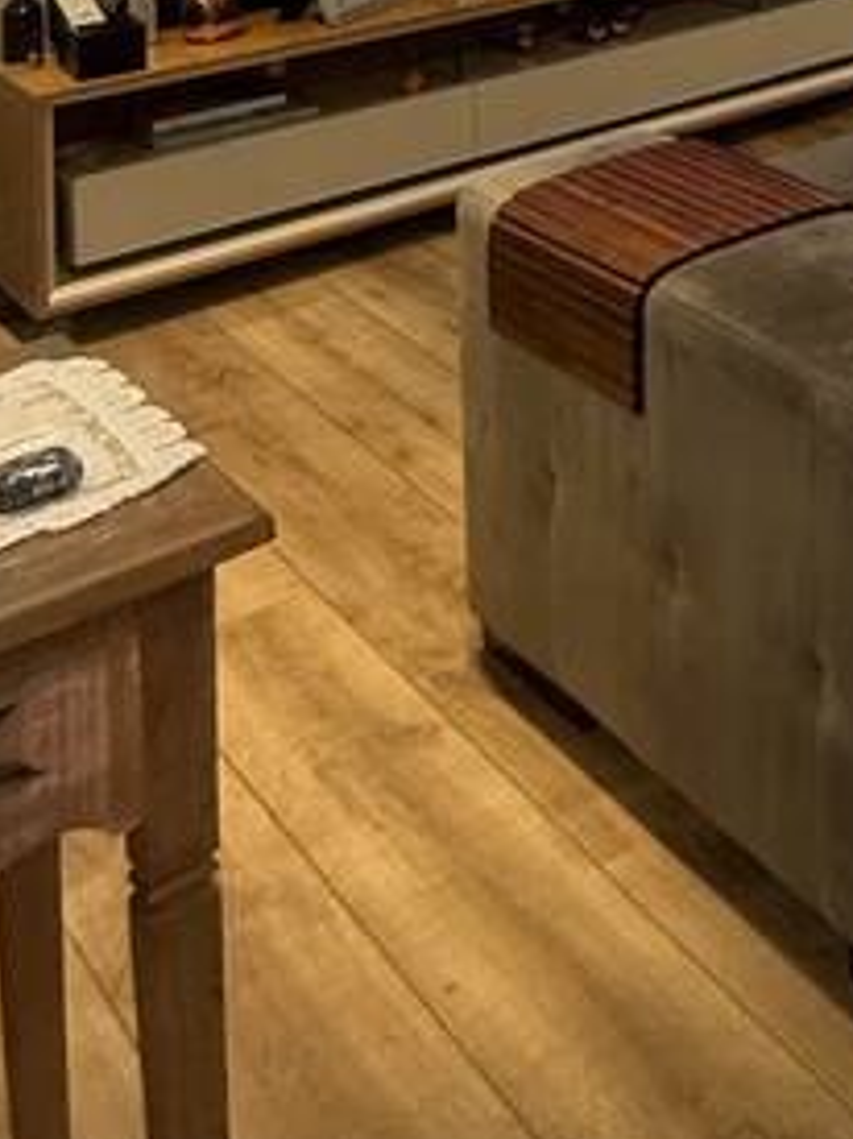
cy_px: -406
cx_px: 1400
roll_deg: -0.7
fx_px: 1808
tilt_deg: -1.5
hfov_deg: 20.9
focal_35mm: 55
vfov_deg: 27.9
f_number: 2.2
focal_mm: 2.22
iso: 320
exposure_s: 1/120
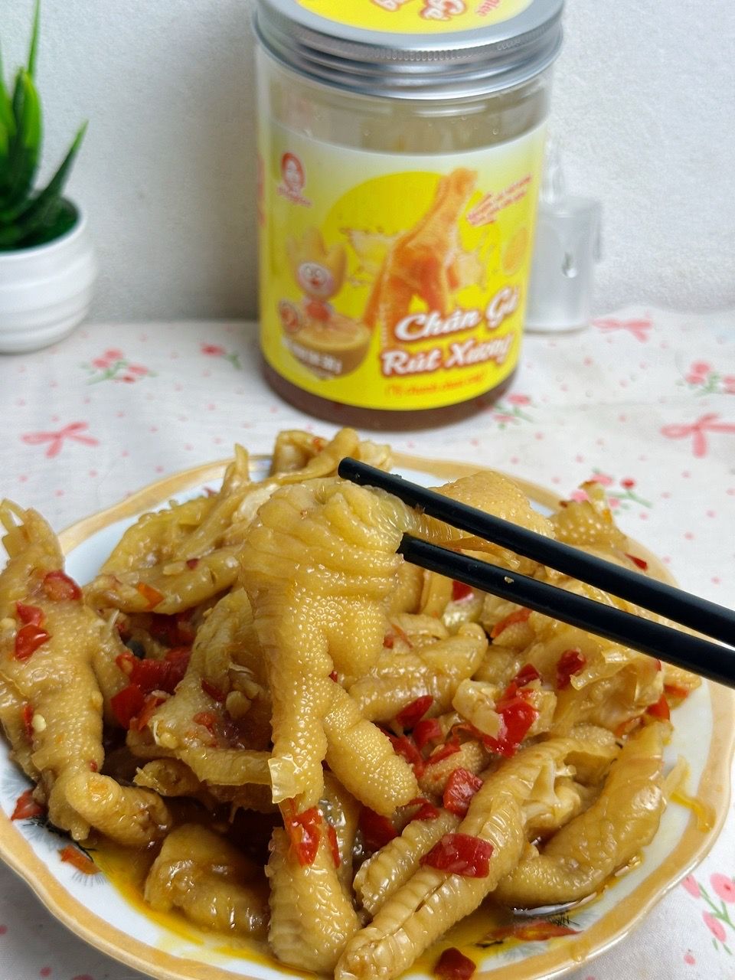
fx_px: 1359
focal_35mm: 48
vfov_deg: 39.7
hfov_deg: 30.3
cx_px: 368
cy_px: 490
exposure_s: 1/100
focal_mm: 6.86
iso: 64
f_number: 1.78
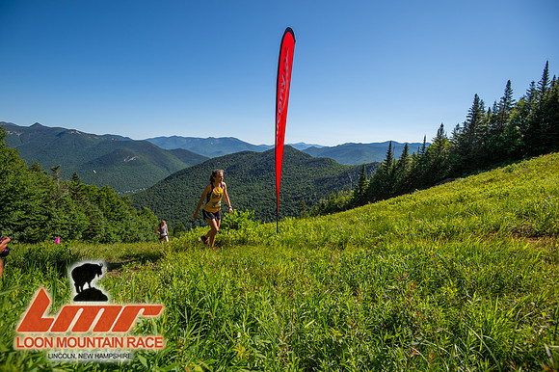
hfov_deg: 96.8
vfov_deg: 73.7
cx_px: 280
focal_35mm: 16
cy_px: 186
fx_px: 248
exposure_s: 1/640
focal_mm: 16
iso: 100
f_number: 5
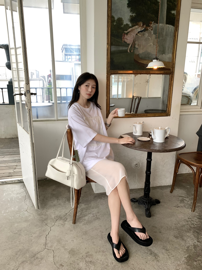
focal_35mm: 26
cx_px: 101
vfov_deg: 67.3
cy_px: 135
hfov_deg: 53.1
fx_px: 202
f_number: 1.8
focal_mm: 4.25
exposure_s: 1/120
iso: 80
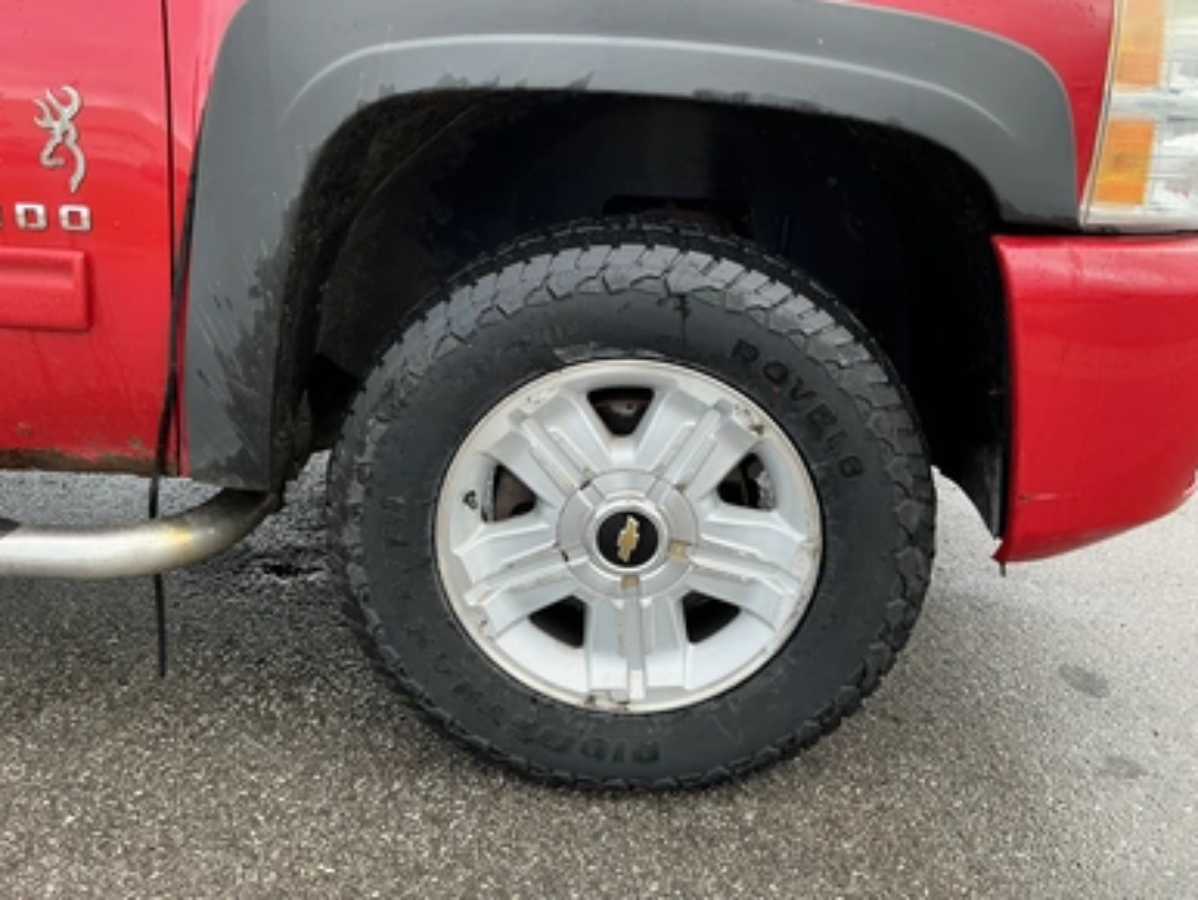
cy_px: 447
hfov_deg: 61.6
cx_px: 618
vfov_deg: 48.3
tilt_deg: -16.9
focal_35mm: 29
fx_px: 1004
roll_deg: -6.1
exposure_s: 1/270
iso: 25
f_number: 1.8
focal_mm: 3
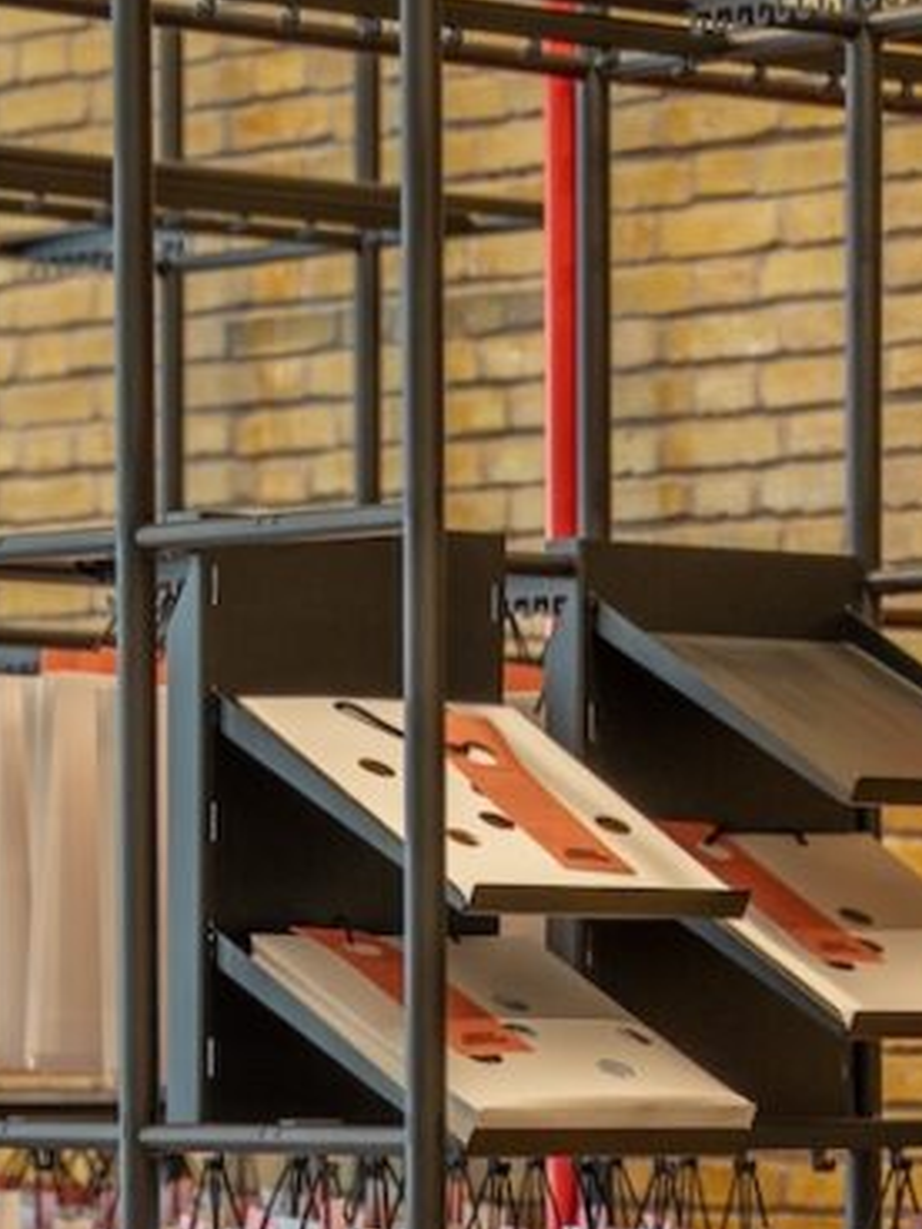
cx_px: 548
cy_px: 1469
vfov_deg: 9.6
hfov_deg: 7.3
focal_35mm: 203
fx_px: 7209
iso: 640
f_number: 2.8
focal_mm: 70
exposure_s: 1/80
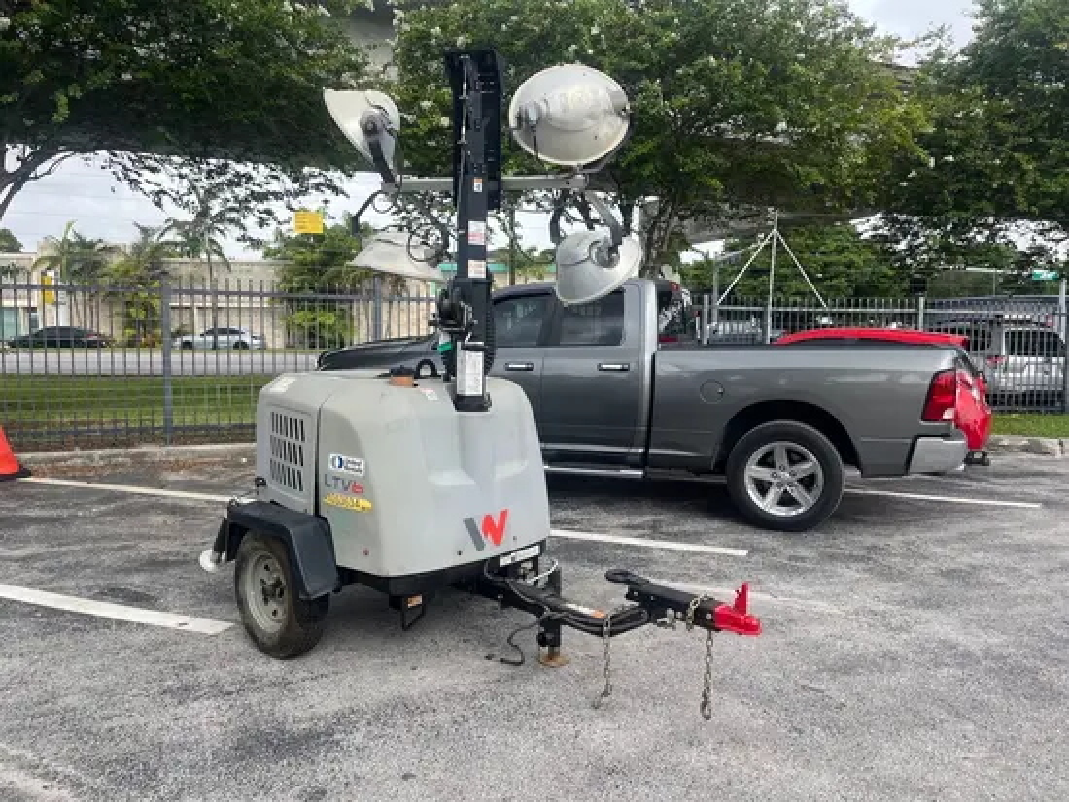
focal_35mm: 26
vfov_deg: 53.1
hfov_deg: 67.3
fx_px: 803
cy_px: 401
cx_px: 534
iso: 50
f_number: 1.6
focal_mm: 5.1
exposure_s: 1/1536
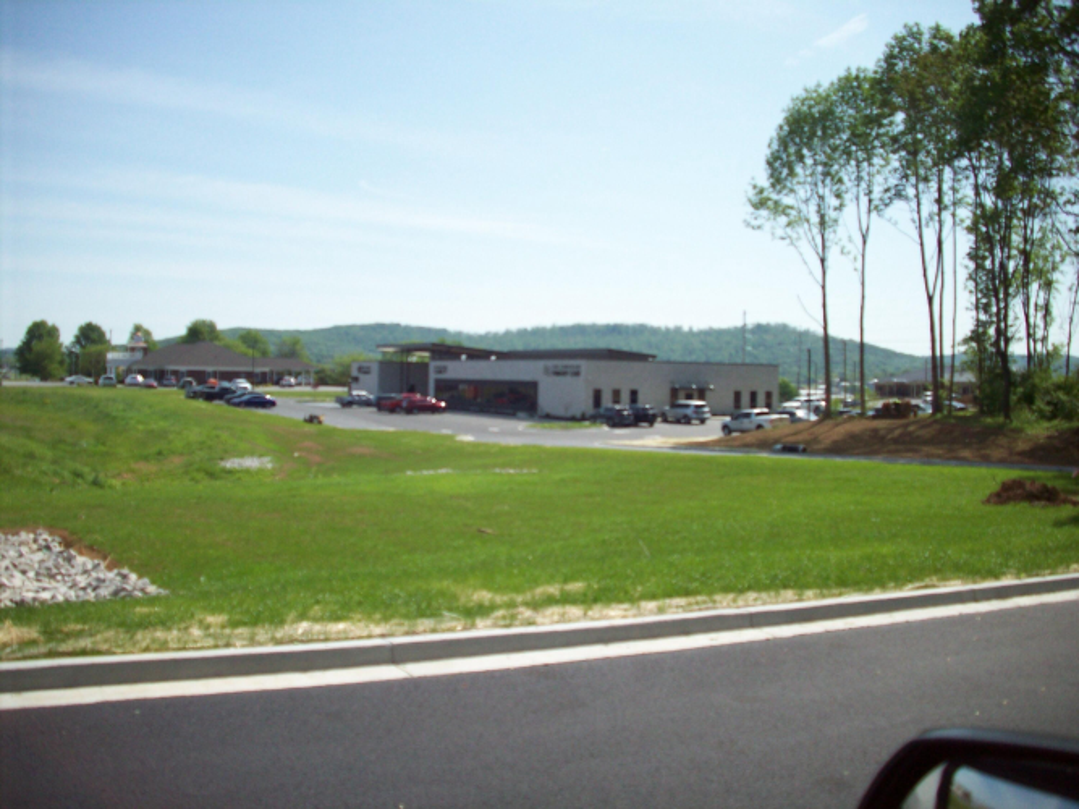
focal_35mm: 37
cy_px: 404
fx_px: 1153
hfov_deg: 50.1
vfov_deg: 38.7
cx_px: 540
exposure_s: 1/485
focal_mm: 6.2
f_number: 5.6
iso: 80
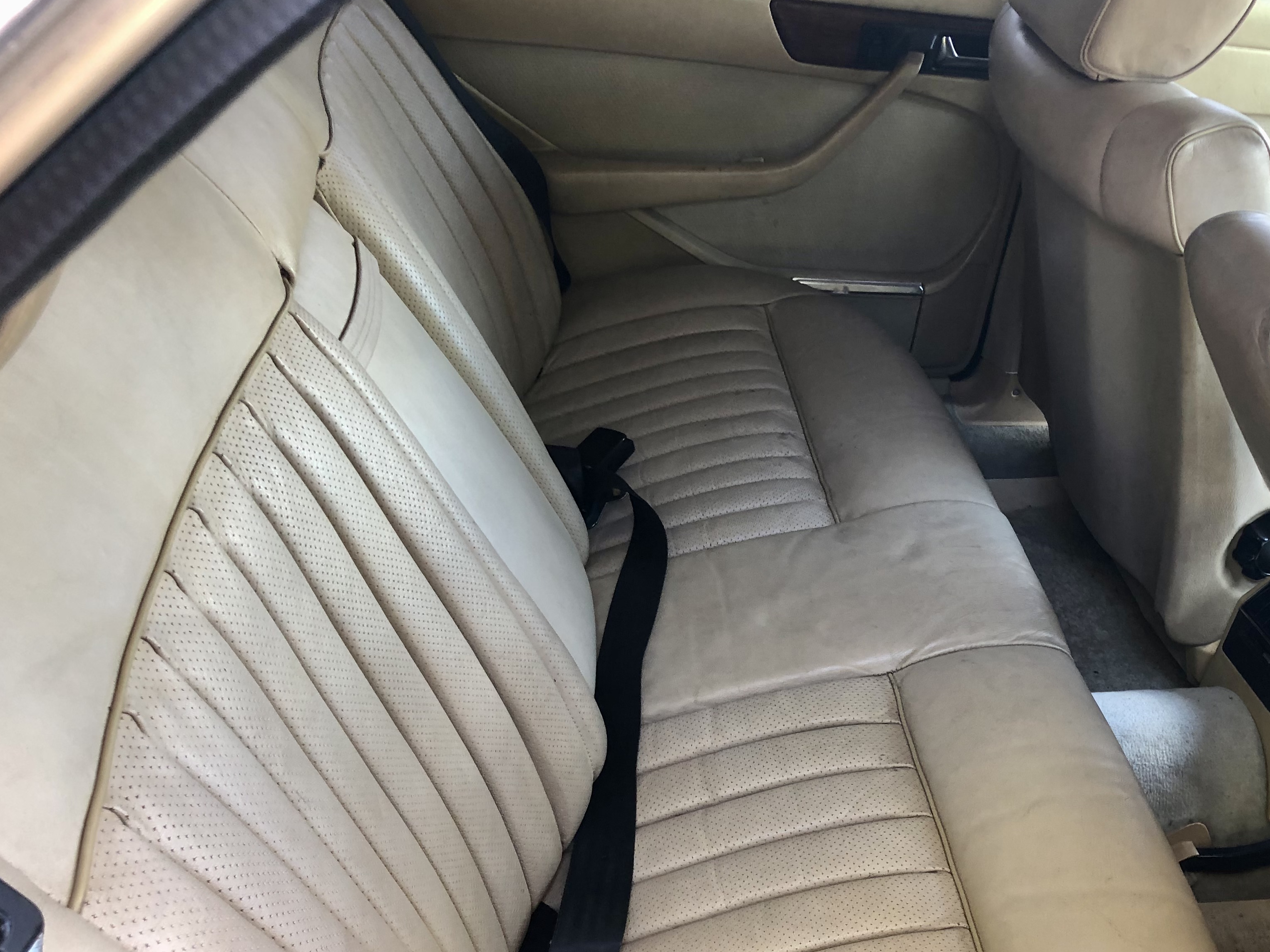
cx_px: 798
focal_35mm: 37
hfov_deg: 49.6
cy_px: 599
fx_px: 1357
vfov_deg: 38.4
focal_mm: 4
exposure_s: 1/20
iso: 32
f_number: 1.8
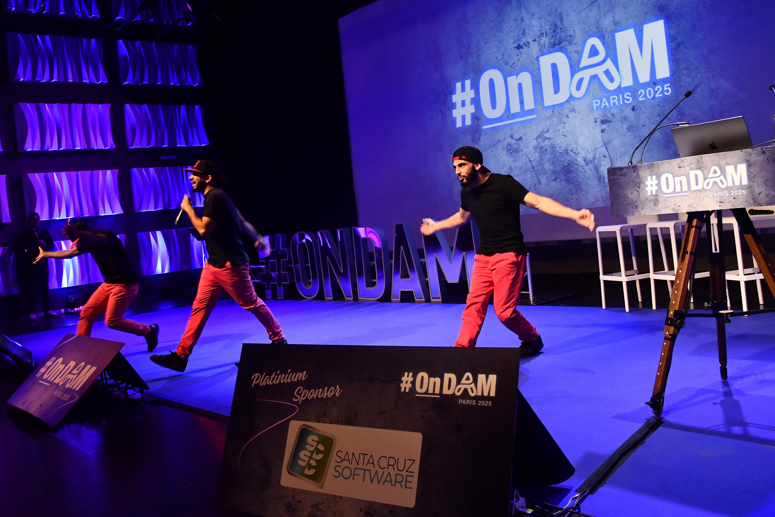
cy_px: 258
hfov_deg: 61.9
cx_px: 388
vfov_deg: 43.6
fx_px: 646
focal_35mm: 30
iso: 1600
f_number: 6.3
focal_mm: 20
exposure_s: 1/80
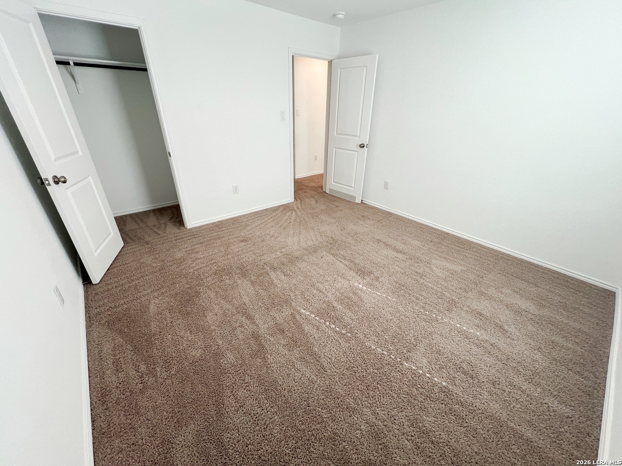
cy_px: 233
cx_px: 311
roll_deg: -1.4
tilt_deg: -28.1
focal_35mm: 13
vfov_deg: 89.9
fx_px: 234
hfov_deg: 106.2
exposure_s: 1/120
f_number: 1.8
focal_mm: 1.57
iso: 100
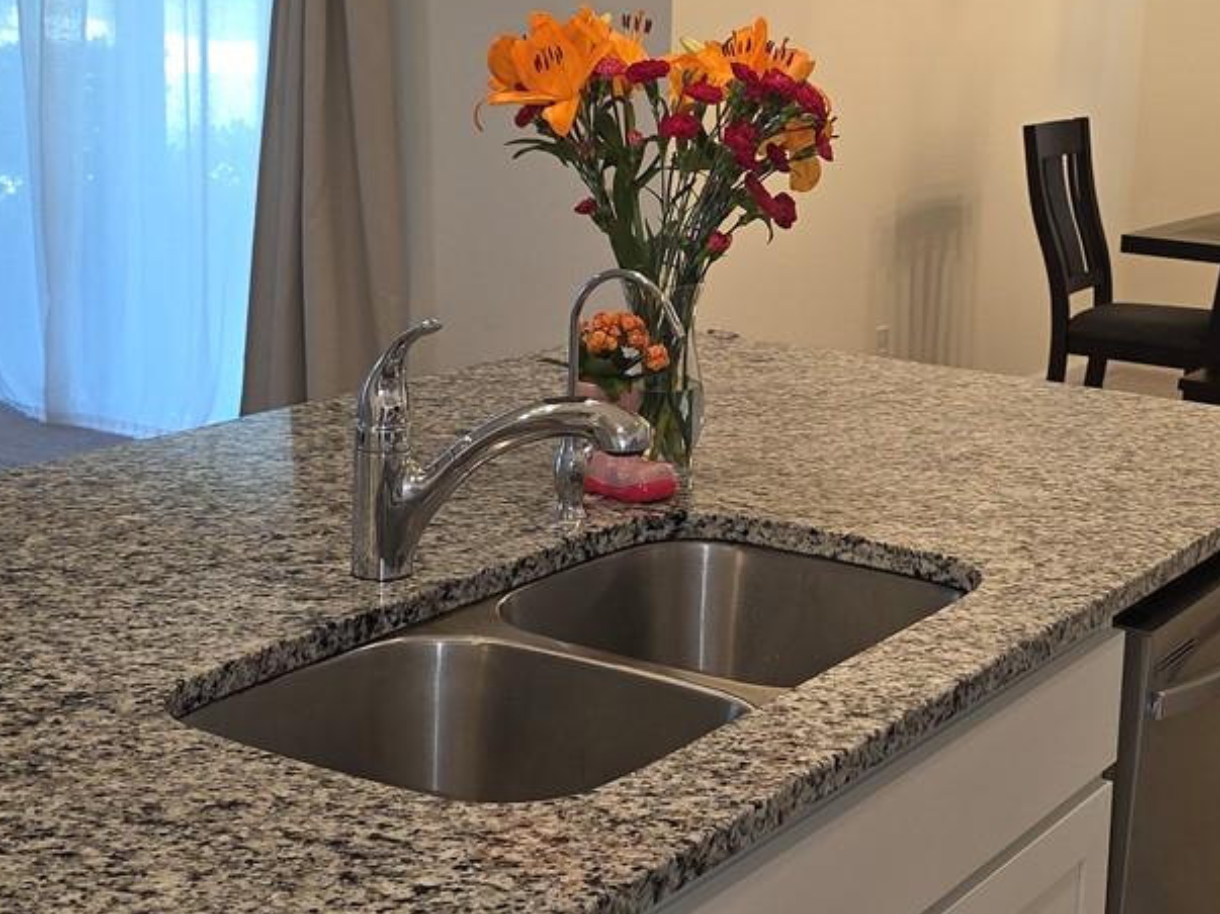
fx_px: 2149
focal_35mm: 61
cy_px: 380
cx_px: 811
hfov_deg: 31.4
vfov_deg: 24.0
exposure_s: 1/60
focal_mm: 6.3
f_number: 1.7
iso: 64
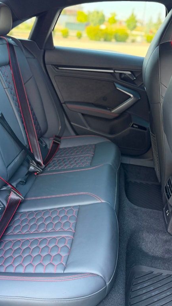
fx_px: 284
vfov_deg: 56.6
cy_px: 153
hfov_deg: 33.6
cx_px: 69
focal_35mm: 35
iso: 200
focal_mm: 6.76
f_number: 1.78
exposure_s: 1/61
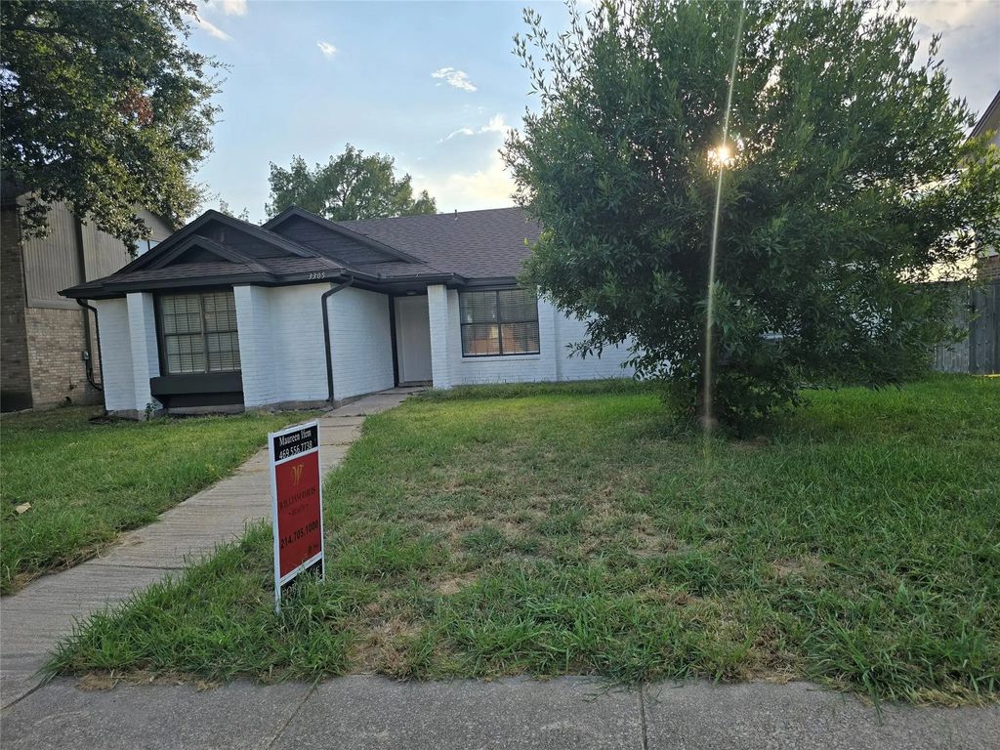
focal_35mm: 23
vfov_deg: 58.9
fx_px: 664
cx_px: 500
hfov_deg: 73.9
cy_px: 375
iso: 12
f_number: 1.7
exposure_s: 1/591
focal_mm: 6.3
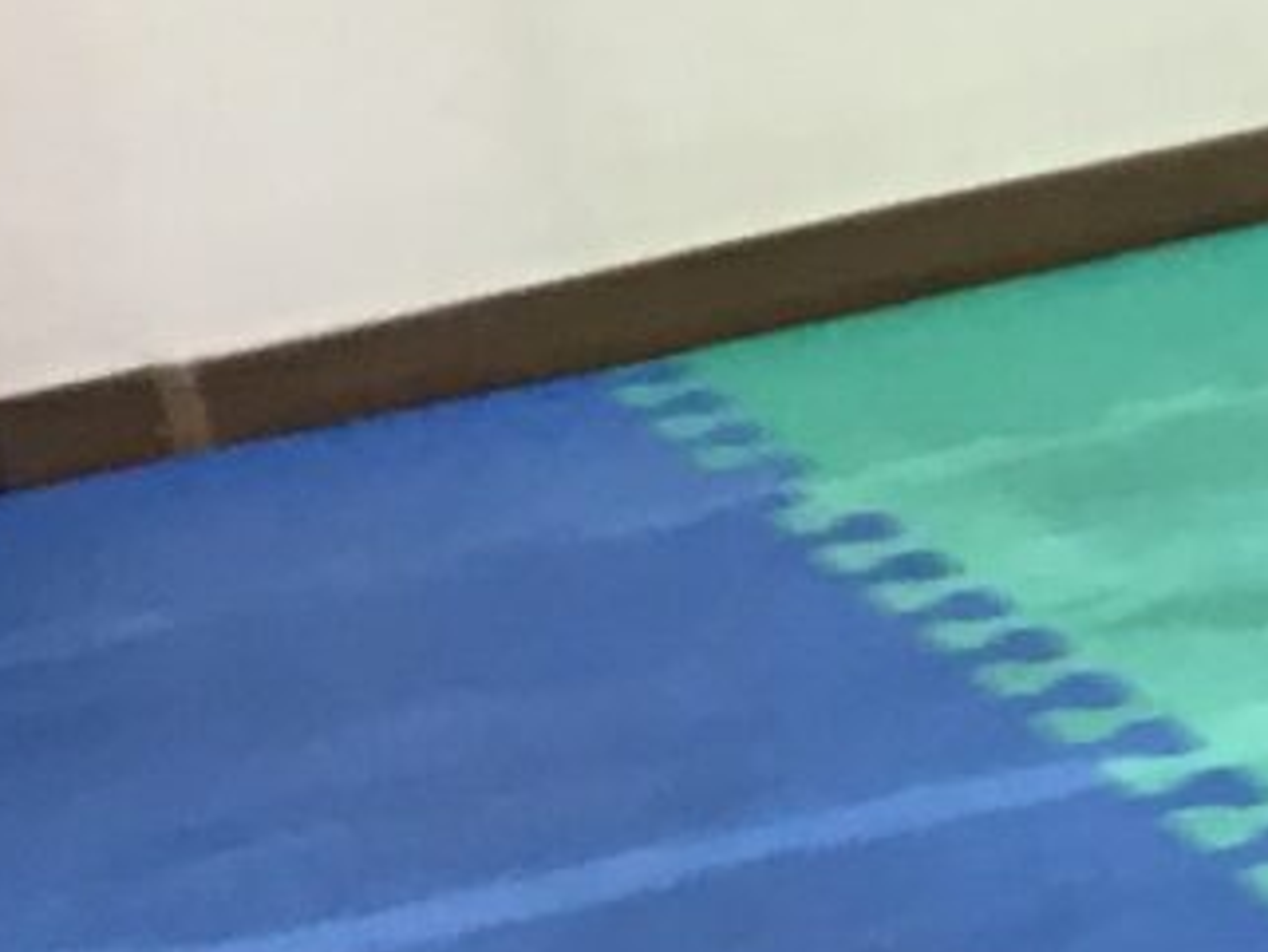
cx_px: 3318
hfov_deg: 9.7
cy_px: 818
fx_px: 6376
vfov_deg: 8.5
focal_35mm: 174
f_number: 2.4
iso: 80
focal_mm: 3.3
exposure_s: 1/33
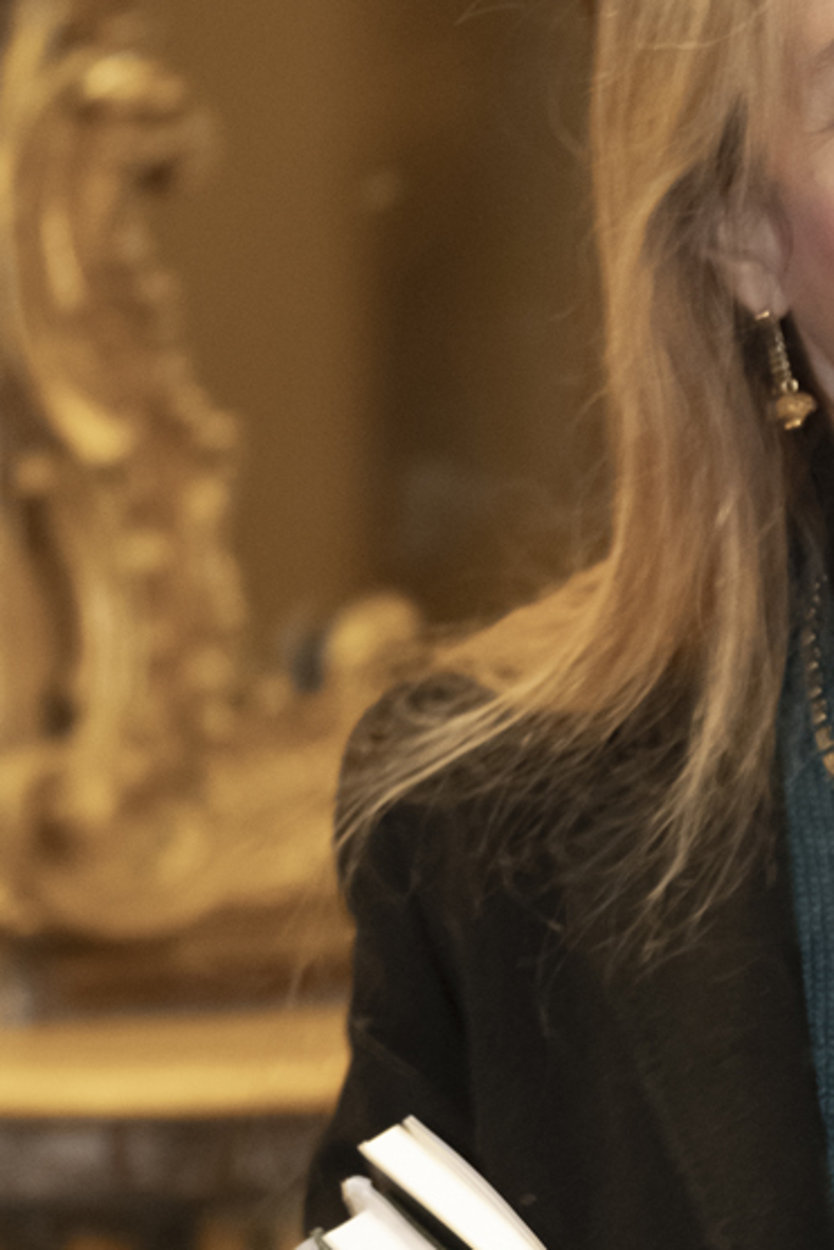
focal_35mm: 523
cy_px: 809
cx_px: 1041
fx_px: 18162
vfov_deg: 3.9
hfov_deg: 2.6
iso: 3200
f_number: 2.8
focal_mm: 129.2
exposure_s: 1/60
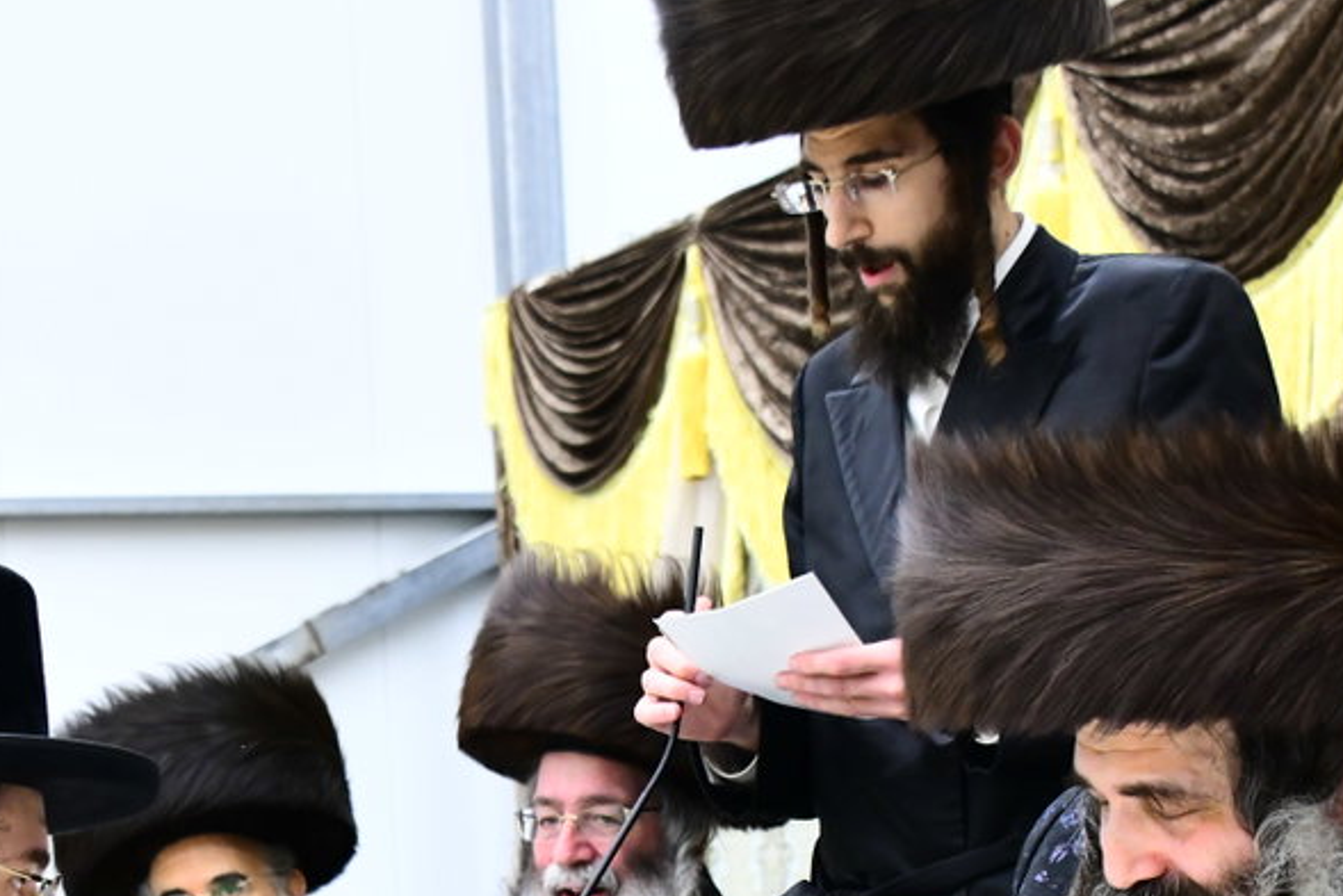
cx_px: 486
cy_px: 911
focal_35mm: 95
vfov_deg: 14.2
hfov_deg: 21.4
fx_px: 3545
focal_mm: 40
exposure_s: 1/200
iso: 3200
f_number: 5.6
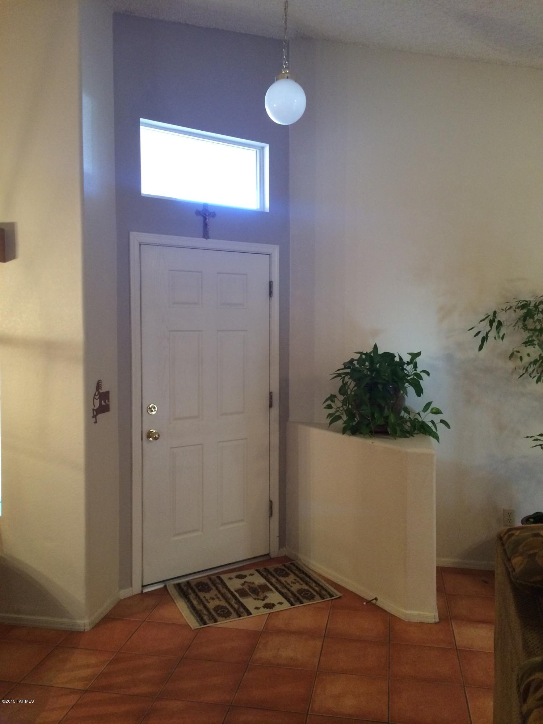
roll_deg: +0.8
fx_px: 607
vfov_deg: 61.7
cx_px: 272
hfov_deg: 48.2
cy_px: 362
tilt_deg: -2.9
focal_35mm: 29
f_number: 2.2
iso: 200
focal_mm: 4.15
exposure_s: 1/30
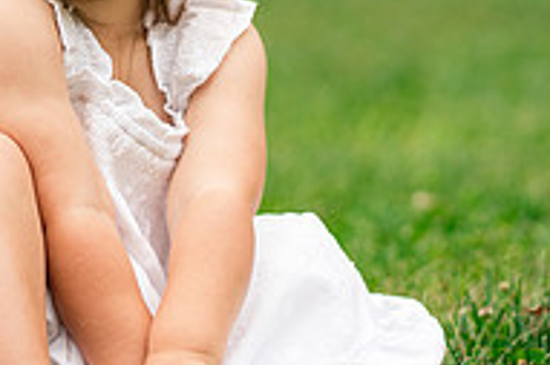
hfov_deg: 8.0
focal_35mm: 258
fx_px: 3938
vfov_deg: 5.3
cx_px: 72
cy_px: -22
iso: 400
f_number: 2.5
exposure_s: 1/2500
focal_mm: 85
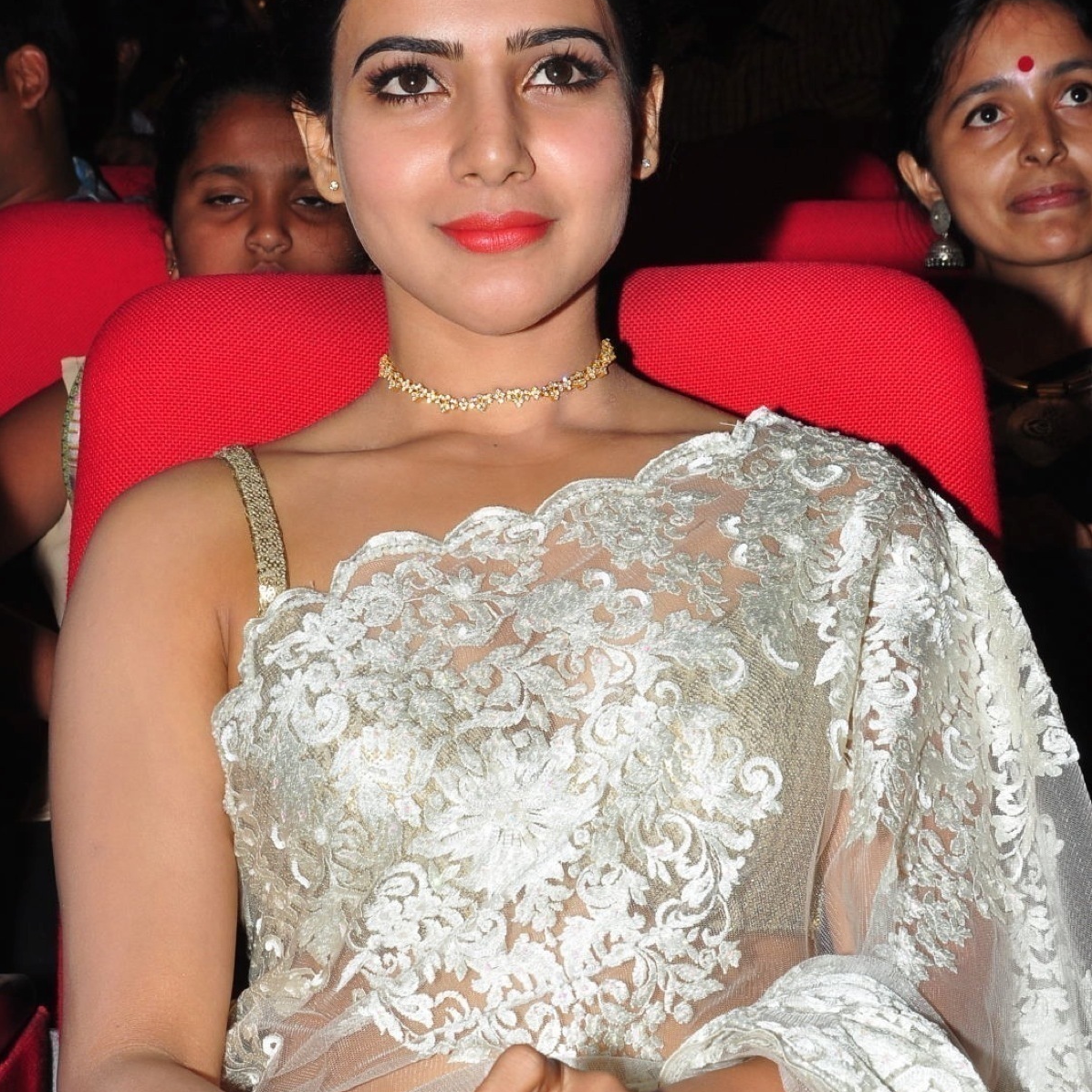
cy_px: 601
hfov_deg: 17.4
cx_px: 546
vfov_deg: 17.4
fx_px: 3569
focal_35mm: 100
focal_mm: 52
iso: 400
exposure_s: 1/125
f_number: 14
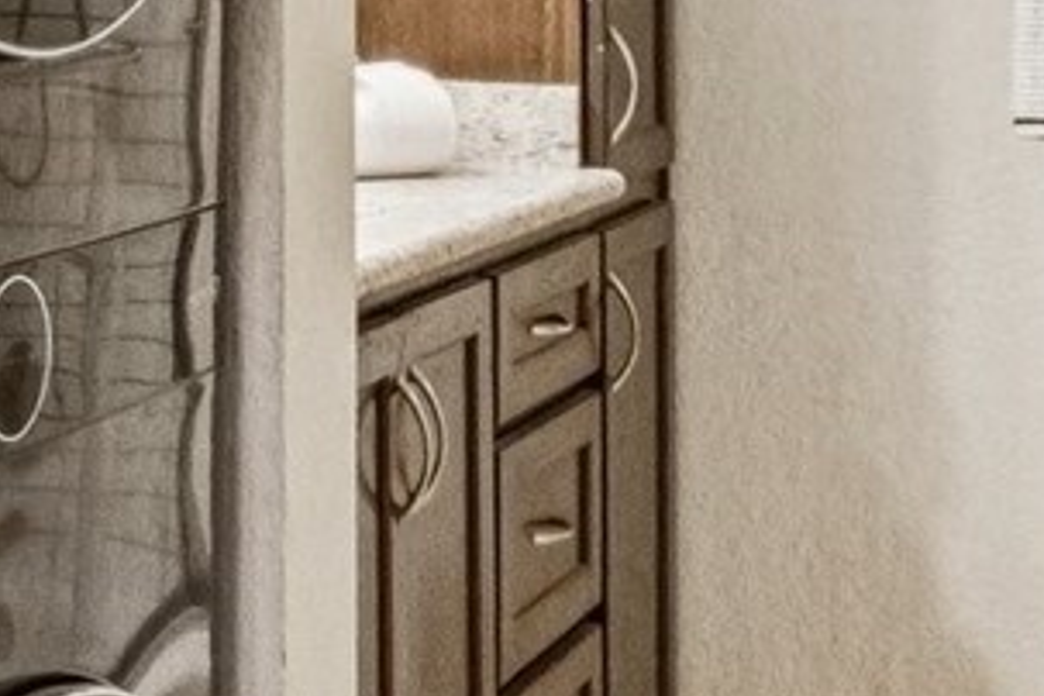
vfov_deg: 15.7
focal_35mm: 84
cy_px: -122
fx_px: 2436
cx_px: -563
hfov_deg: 20.4
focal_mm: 10
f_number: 9
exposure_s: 1/25
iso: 6400
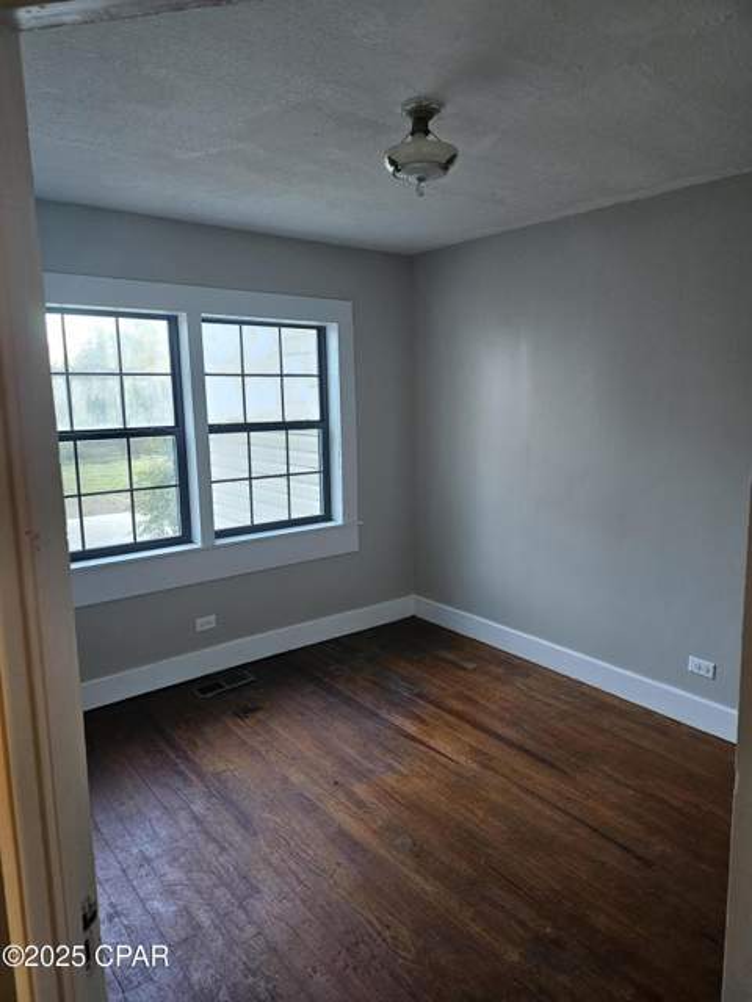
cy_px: 501
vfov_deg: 73.9
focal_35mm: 23
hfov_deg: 58.9
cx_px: 376
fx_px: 666
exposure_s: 1/120
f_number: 1.7
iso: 800
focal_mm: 6.3
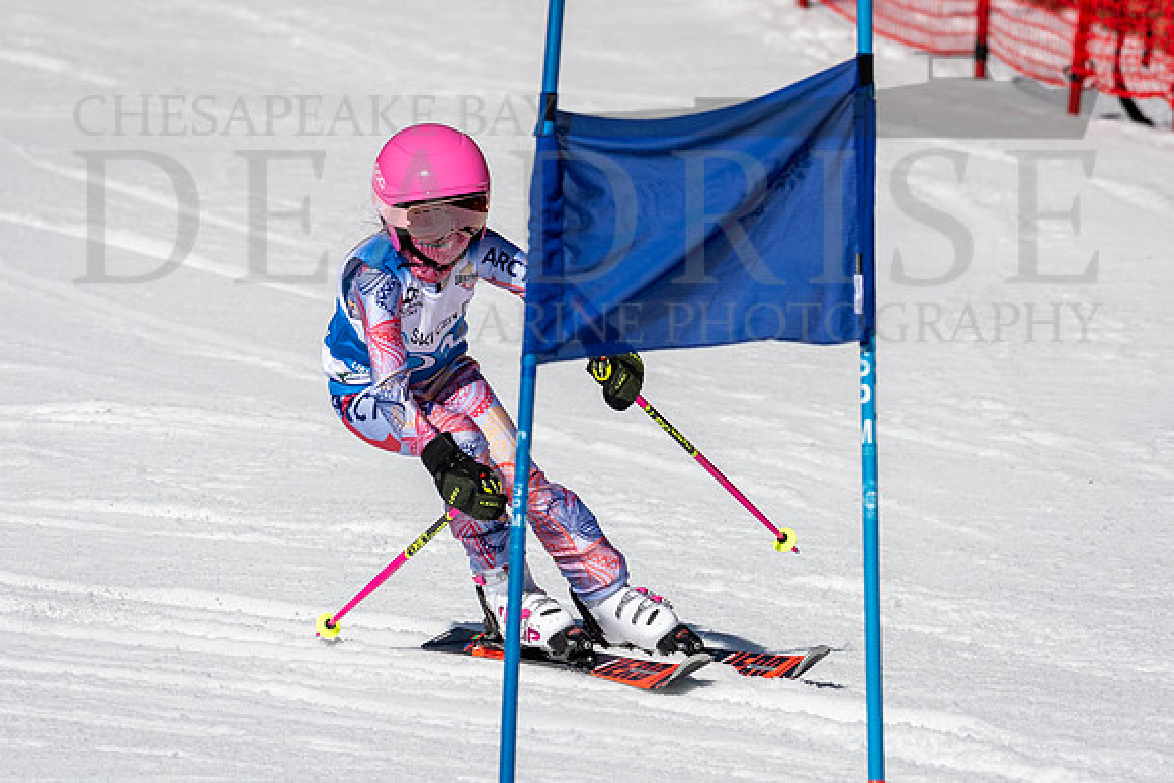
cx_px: 458
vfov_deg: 1.8
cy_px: 410
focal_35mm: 745
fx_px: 24288
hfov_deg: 2.8
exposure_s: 1/2000
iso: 200
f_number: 8
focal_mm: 400
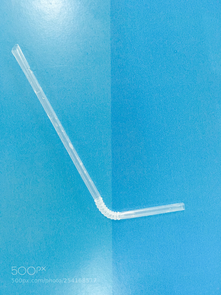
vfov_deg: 61.7
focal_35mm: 29
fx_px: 247
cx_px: 110
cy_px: 148
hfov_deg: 48.2
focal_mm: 4.15
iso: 200
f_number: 2.2
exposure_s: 1/33
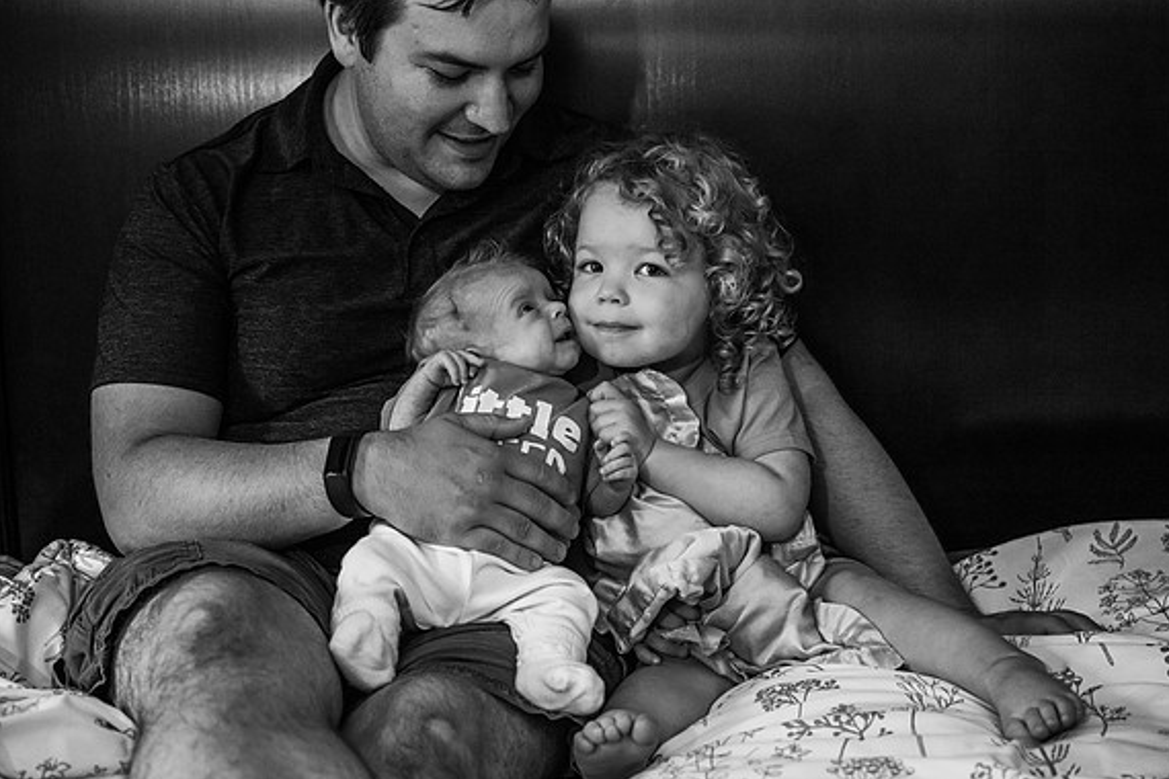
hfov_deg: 33.9
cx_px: 593
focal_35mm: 59
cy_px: 388
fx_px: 1916
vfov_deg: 23.0
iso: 1250
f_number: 5
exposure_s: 1/250
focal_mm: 58
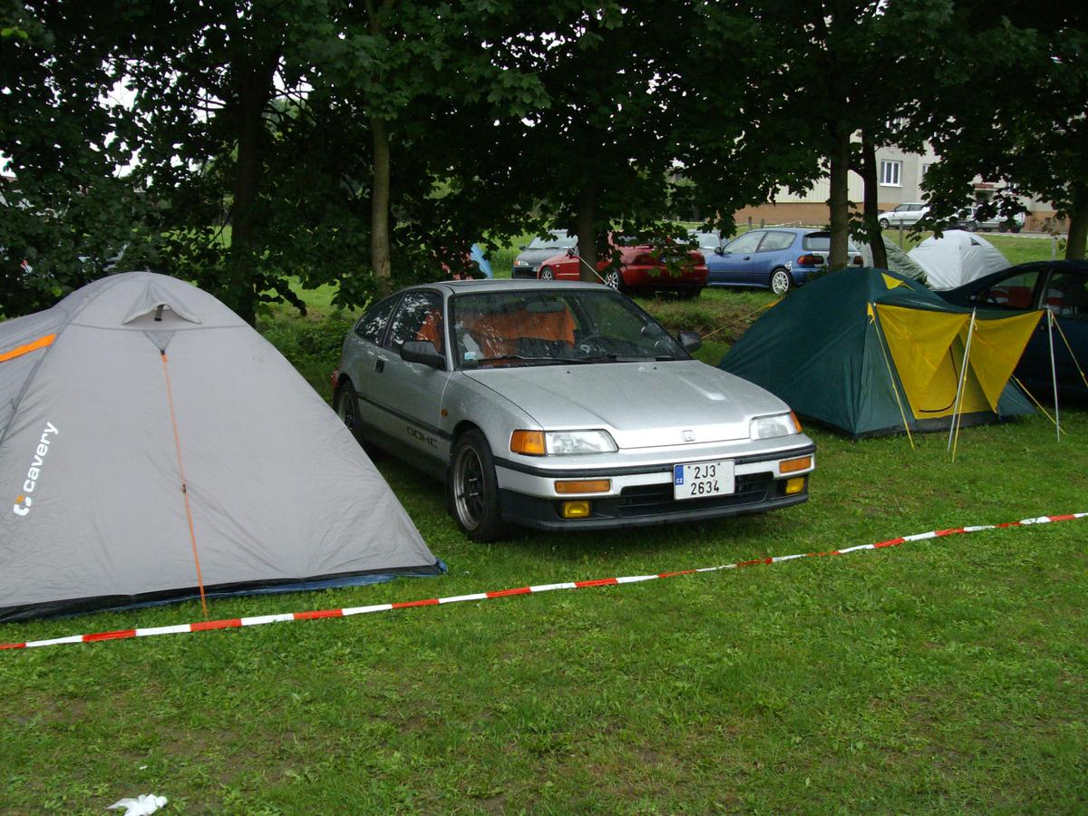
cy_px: 408
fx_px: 1131
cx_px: 544
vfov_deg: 39.7
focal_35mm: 36
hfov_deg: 51.4
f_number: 2.7
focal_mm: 6
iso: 160
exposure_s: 1/160
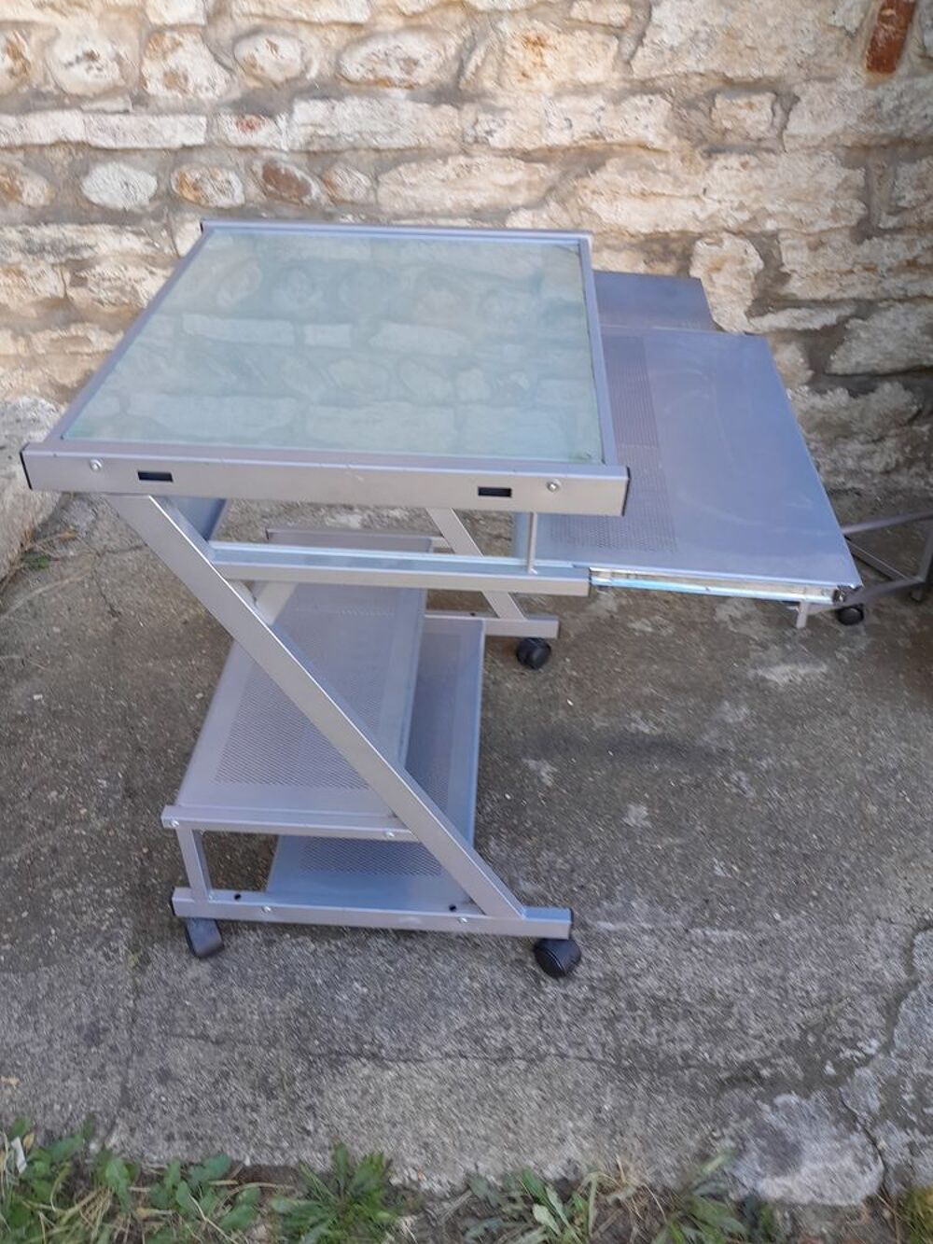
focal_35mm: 26
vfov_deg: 67.3
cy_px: 622
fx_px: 934
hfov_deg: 53.1
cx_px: 466
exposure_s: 1/50
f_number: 1.8
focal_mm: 3.98
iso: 40
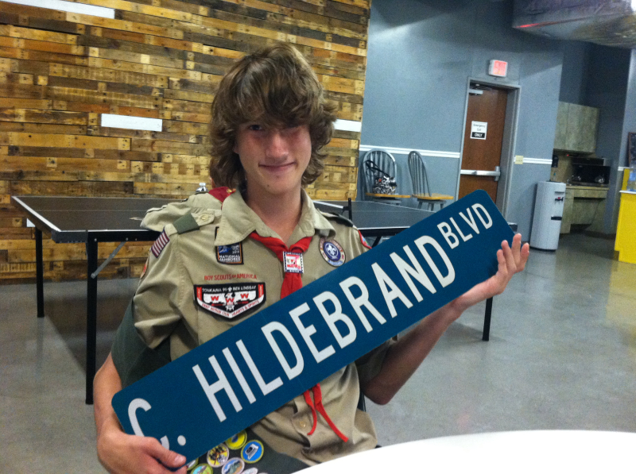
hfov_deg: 52.7
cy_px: 237
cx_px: 318
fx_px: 642
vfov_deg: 40.6
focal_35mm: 35
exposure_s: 1/15
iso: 400
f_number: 2.8
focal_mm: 3.85
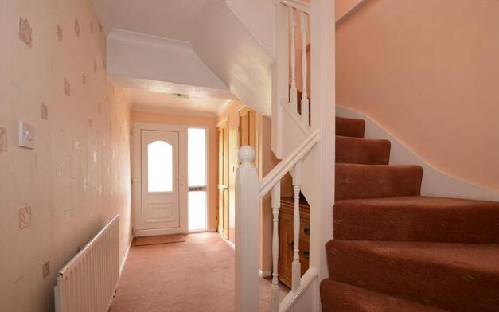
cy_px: 170
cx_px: 241
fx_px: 218
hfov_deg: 97.8
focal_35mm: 16
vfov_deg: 71.1
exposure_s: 1/13
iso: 200
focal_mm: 10
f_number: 5
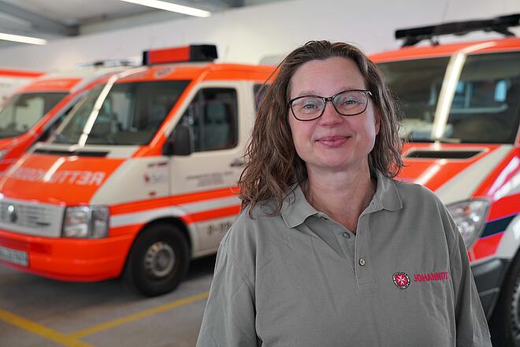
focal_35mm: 40
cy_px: 174
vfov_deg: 33.4
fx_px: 578
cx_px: 260
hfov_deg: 48.5
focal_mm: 40
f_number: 4
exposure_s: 1/160
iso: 1250
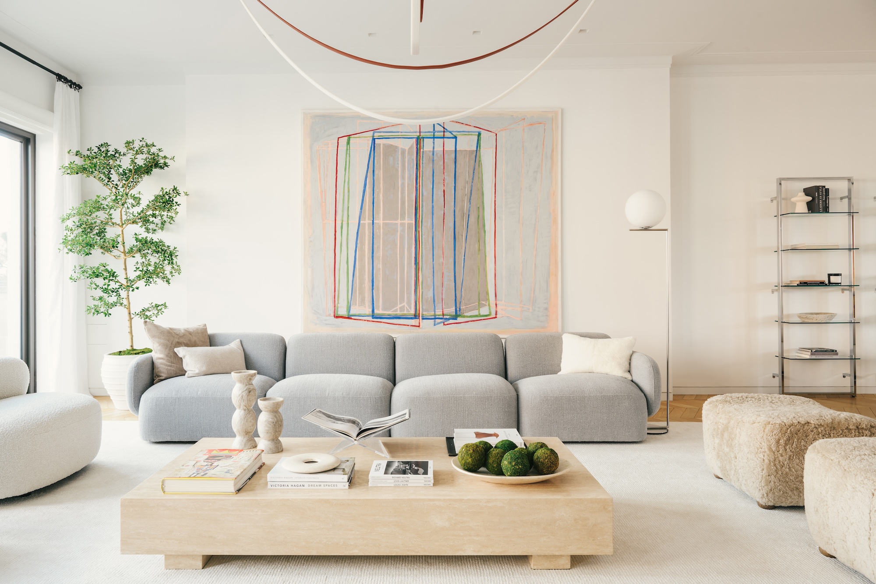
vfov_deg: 53.1
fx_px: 584
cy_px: 292
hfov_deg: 73.7
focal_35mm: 24
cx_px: 438
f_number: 11
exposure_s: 1/2
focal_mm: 24
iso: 100
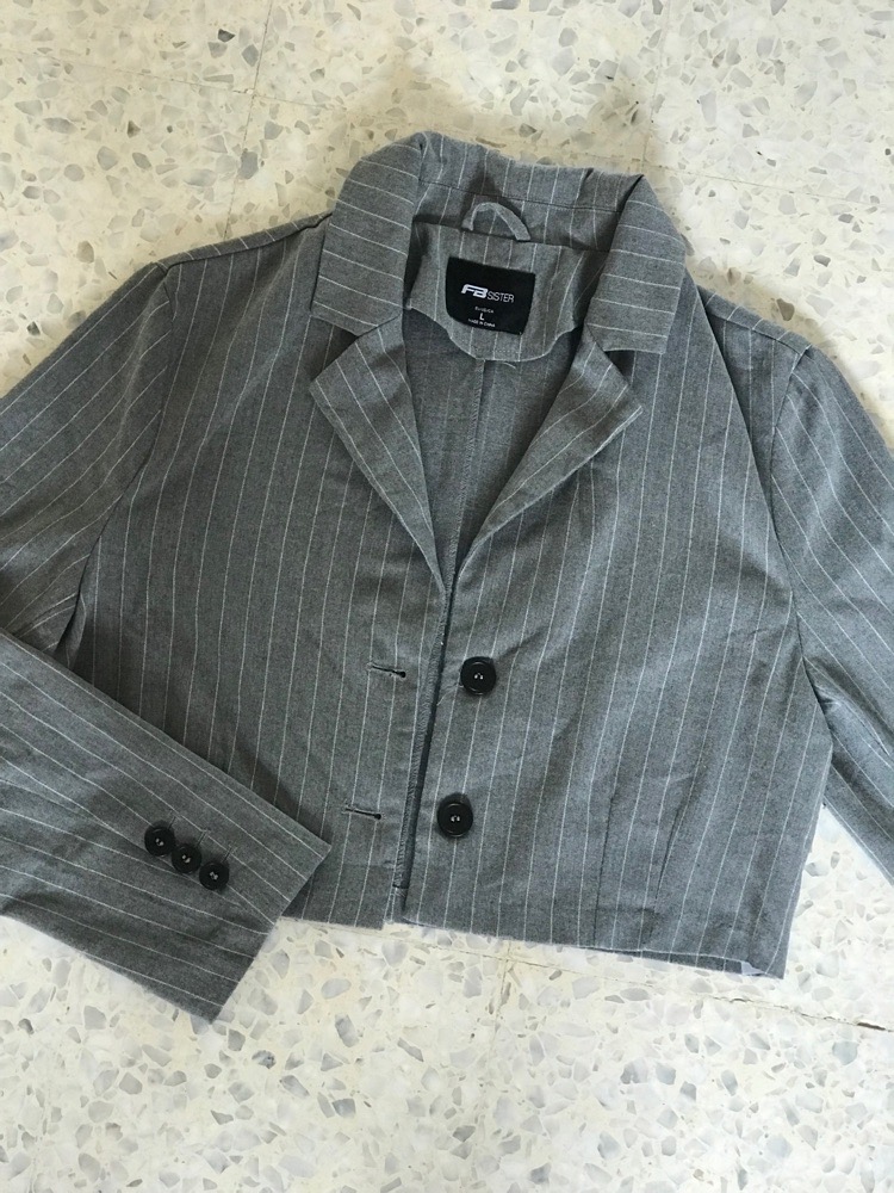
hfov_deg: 25.7
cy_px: 596
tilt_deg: -81.3
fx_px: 1963
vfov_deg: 33.8
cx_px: 447
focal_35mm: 57
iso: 160
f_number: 2.8
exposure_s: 1/60
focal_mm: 6.6
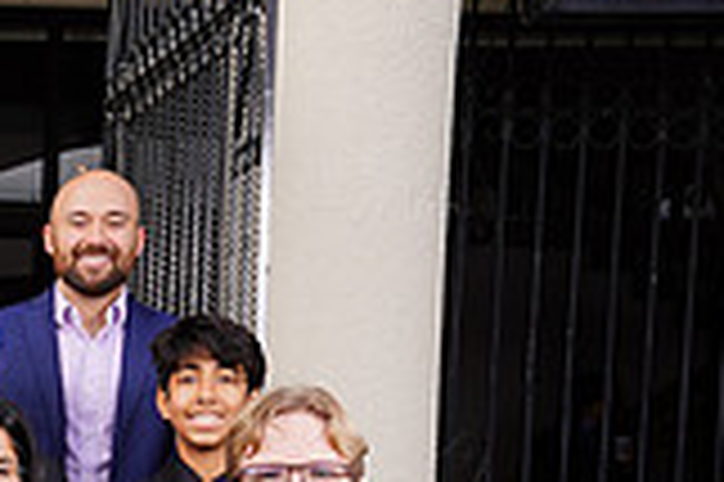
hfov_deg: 15.1
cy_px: 732
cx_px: -544
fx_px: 2391
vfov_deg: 11.0
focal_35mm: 119
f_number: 6.3
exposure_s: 1/200
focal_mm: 33
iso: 100
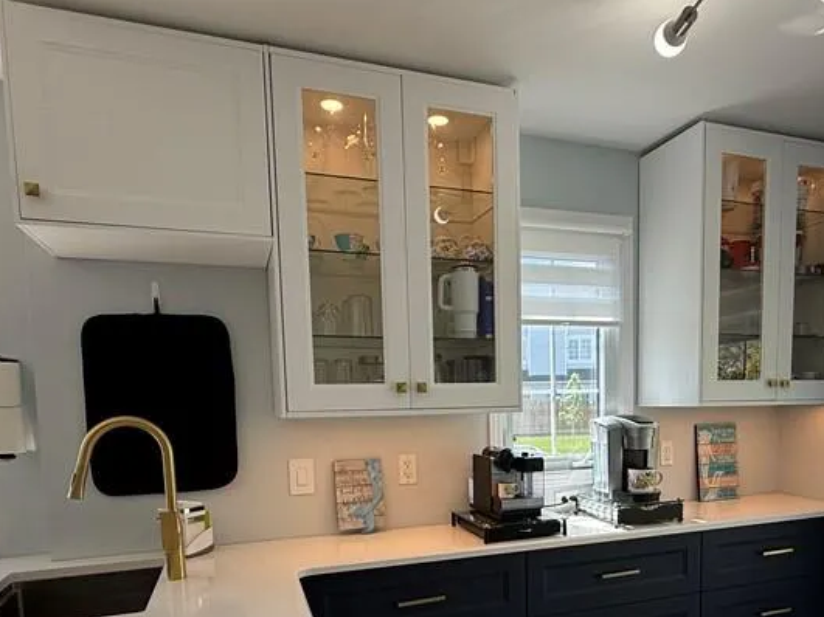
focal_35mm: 27
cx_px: 486
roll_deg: +0.9
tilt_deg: -5.2
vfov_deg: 49.4
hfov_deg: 64.9
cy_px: 459
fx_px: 643
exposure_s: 1/142
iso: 50
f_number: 2.2
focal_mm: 2.22
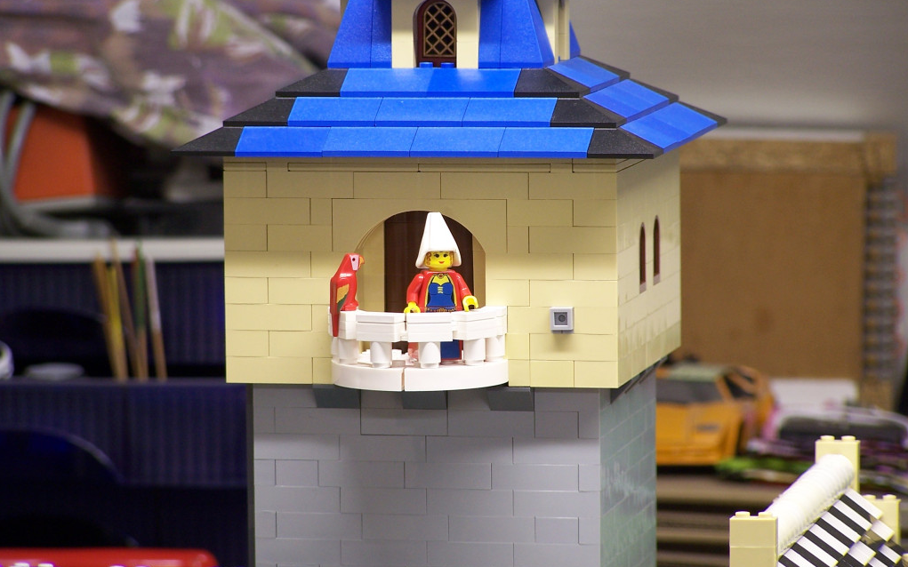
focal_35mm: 253
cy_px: 250
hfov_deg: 8.3
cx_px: 454
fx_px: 6260
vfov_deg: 5.2
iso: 80
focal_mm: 39.5
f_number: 3.3
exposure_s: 1/6
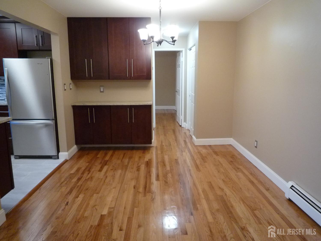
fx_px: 232
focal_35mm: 25
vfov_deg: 54.9
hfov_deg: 69.4
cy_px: 120
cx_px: 160
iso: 320
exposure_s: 1/30
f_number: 2.8
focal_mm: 4.4
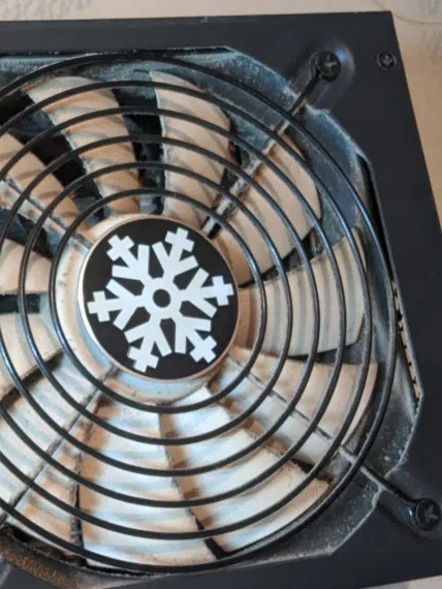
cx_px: 11
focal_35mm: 67
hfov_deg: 21.3
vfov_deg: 29.0
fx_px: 1140
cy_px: 294
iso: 1558
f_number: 2.2
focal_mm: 3.79
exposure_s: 1/20
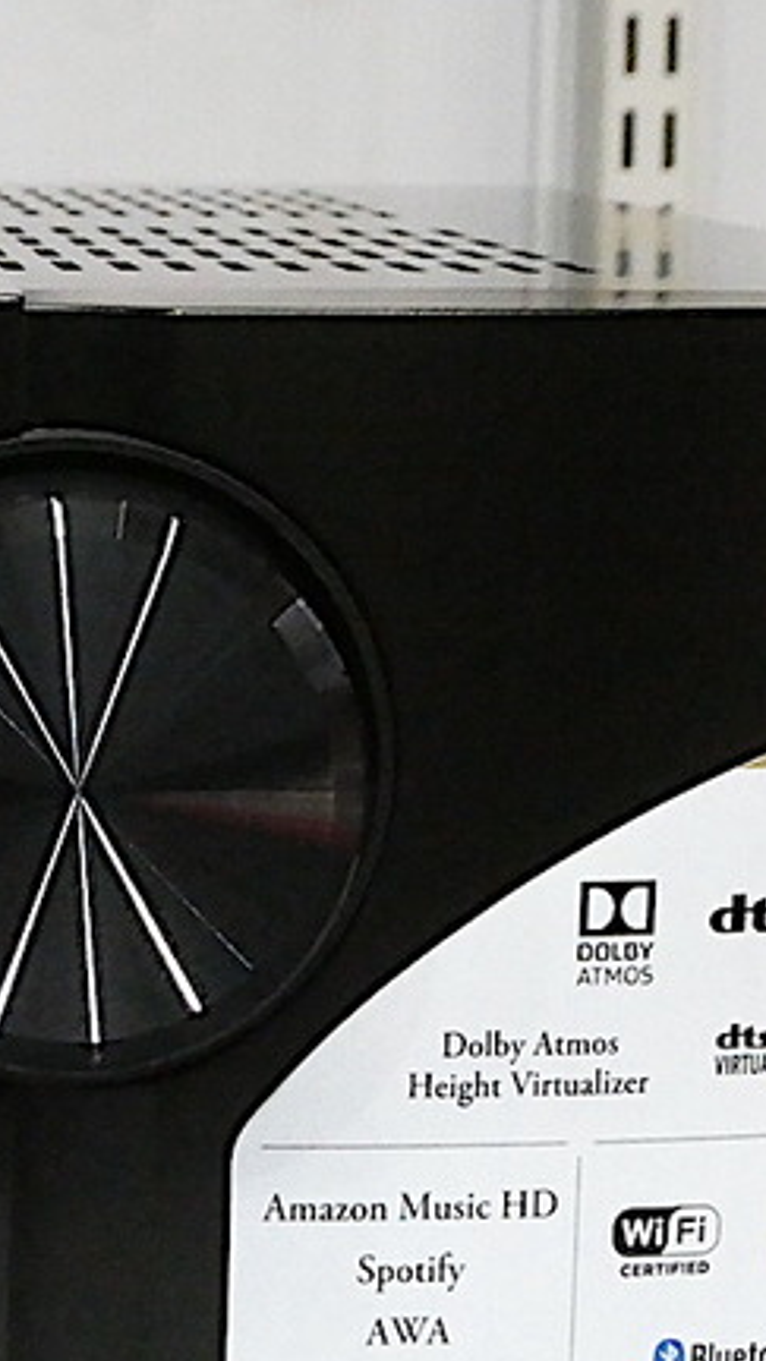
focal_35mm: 138
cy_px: 920
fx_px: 4983
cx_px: -233
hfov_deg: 8.7
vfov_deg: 15.5
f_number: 6.3
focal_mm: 10.3
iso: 1600
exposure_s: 1/30
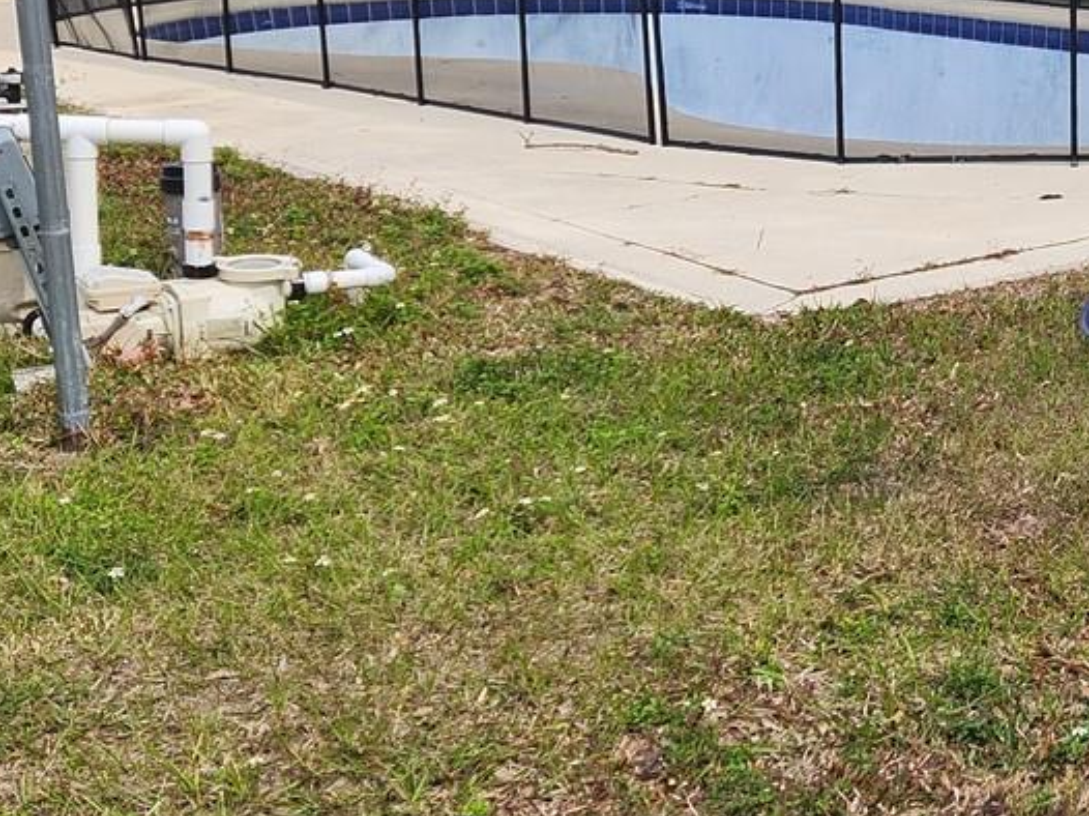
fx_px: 2201
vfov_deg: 20.9
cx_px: 1182
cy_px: 222
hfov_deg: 25.8
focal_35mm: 70
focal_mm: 5.4
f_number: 1.8
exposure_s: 1/1179
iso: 20
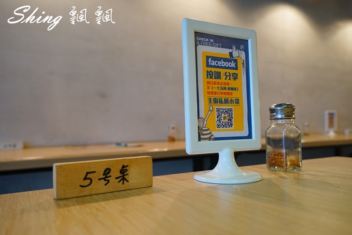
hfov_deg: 63.7
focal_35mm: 29
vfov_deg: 44.9
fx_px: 283
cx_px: 176
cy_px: 118
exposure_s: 1/40
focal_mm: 29
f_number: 5.6
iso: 800
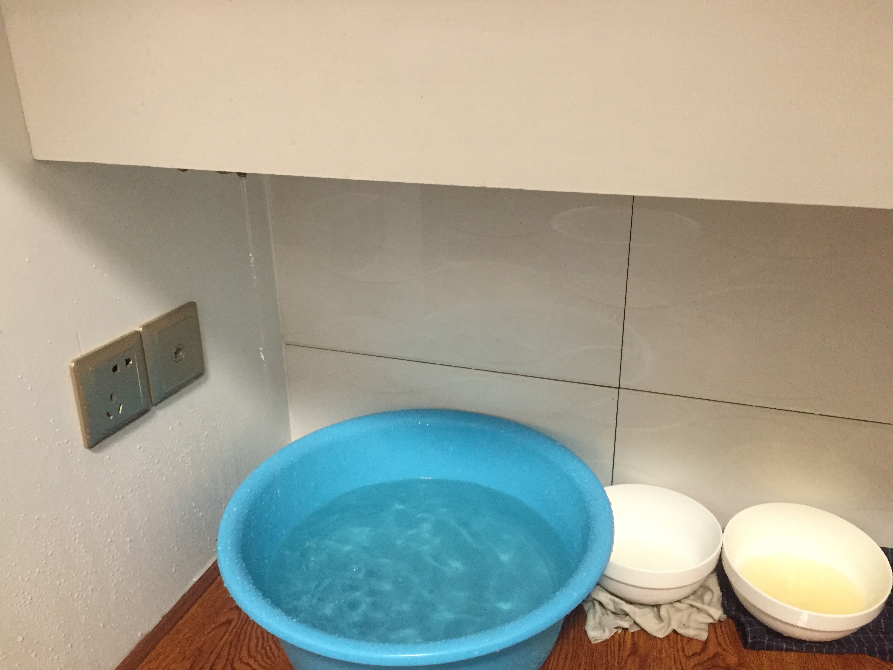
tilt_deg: -22.8
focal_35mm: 29
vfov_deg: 48.2
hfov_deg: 61.7
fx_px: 748
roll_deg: +0.0
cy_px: 335
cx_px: 446
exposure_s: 1/17
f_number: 2.2
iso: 250
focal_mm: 4.15
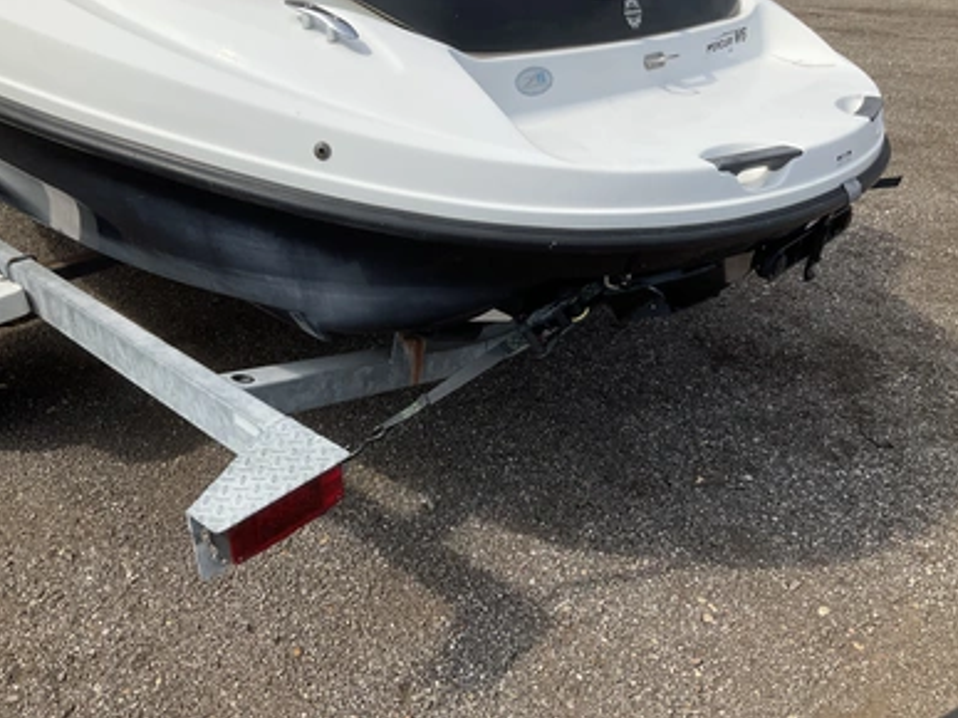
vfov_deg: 46.8
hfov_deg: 60.0
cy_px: 361
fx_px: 830
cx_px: 473
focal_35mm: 30
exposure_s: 1/2427
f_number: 1.8
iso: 25
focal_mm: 3
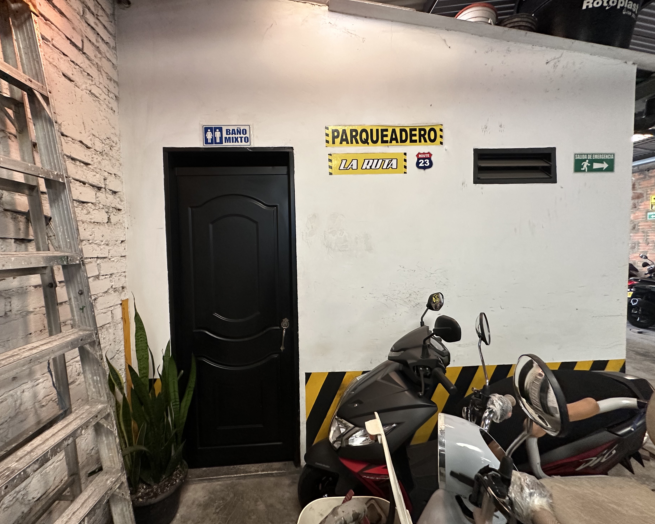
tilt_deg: -2.7
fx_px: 291
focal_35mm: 15
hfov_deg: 96.8
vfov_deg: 84.0
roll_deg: +1.5
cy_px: 258
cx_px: 316
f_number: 2.2
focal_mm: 2.22
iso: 400
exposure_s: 1/60
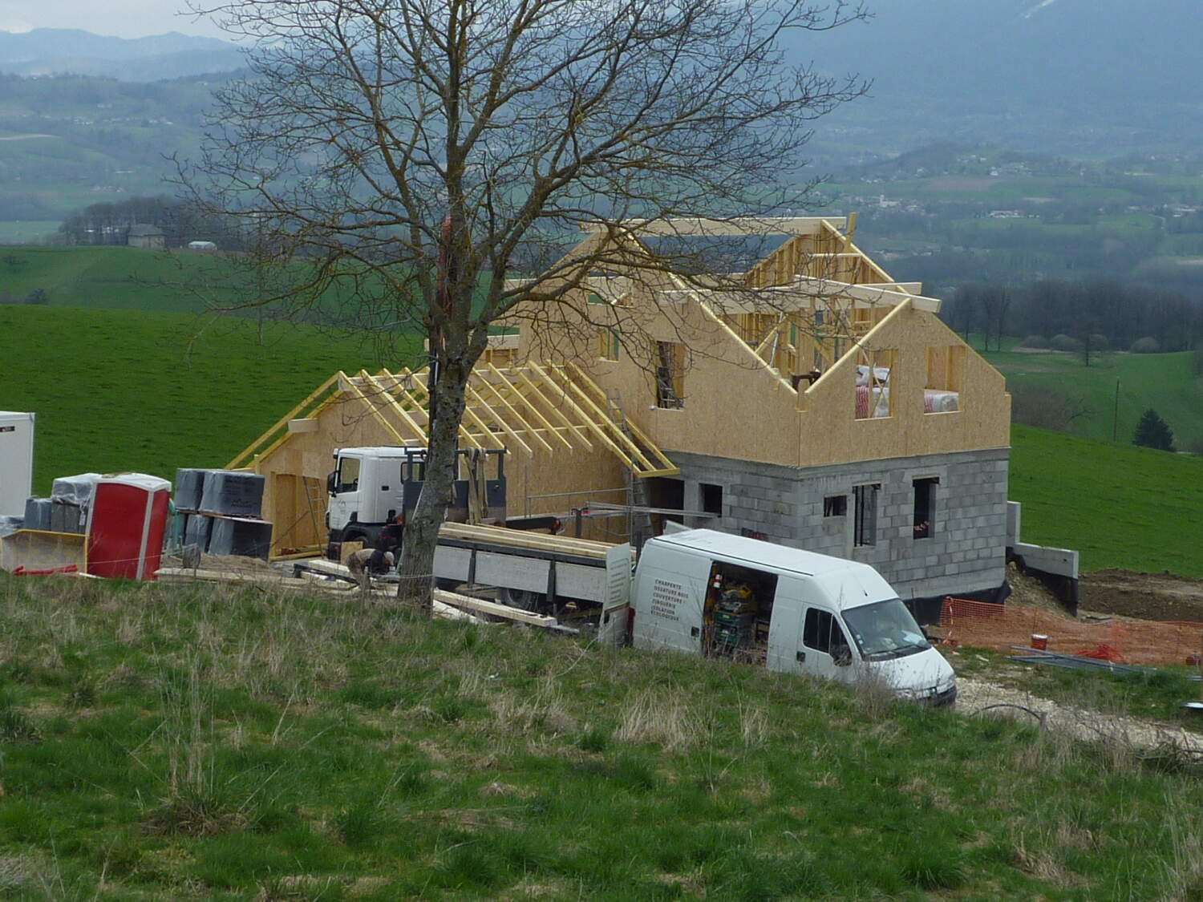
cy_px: 451
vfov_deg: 17.0
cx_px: 602
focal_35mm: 87
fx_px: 3023
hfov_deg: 22.5
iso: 80
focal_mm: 7.8
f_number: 4.3
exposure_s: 1/400
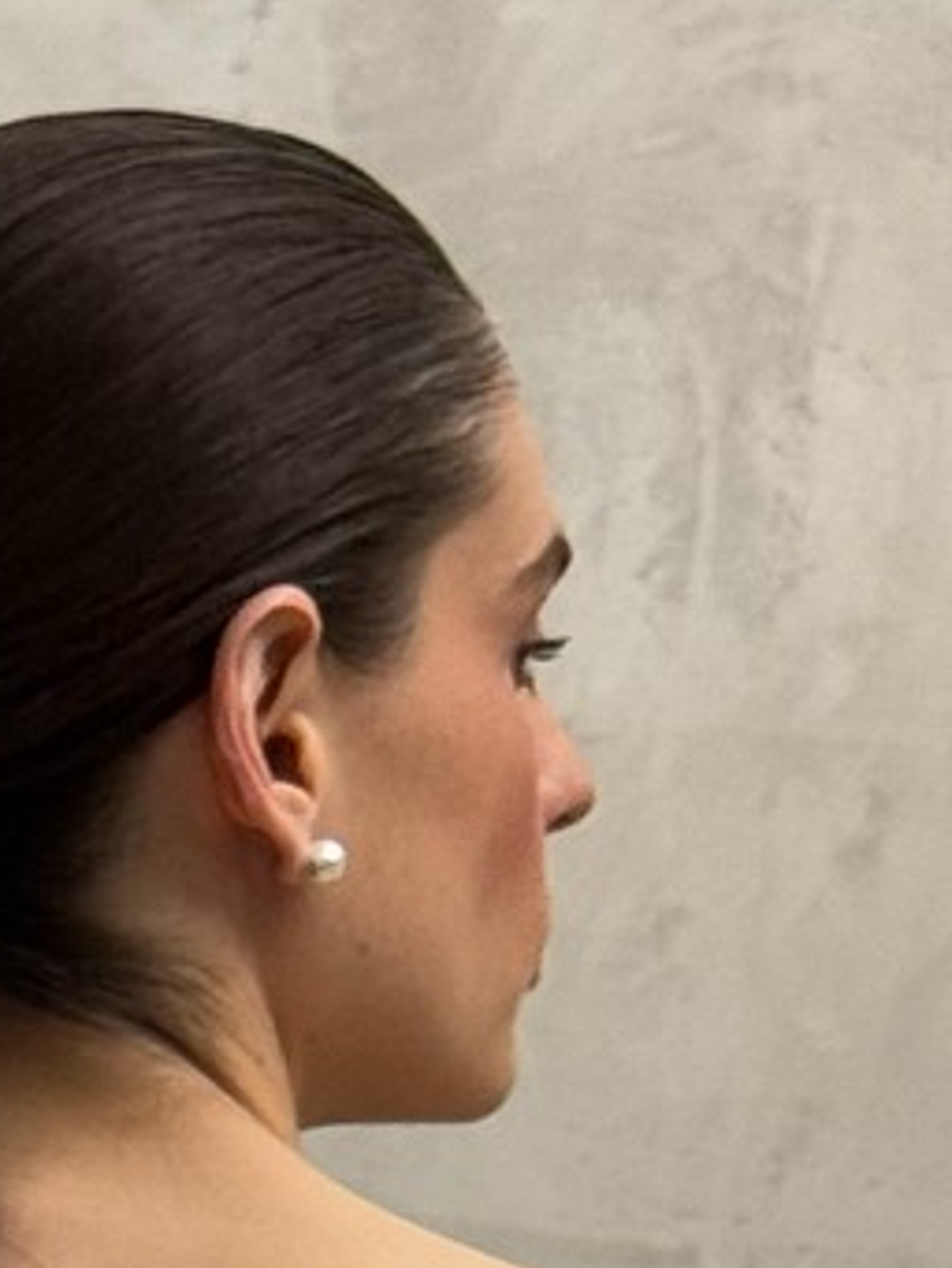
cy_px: 2900
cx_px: -439
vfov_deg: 8.2
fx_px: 8245
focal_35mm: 225
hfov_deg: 6.5
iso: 100
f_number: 1.78
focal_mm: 6.76
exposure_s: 1/60
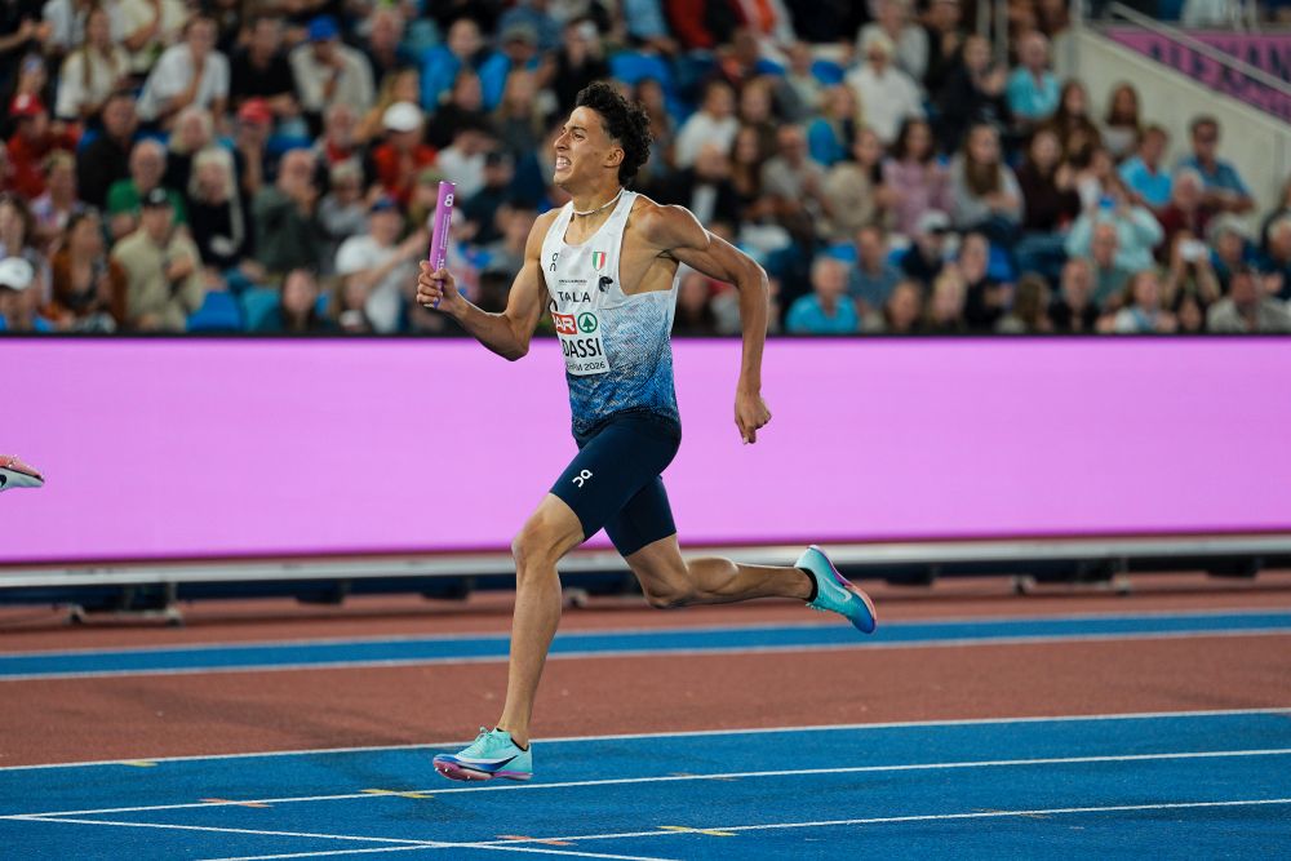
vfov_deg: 9.2
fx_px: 5380
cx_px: 646
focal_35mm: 150
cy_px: 430
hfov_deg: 13.7
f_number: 2
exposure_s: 1/1250
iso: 640
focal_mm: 150
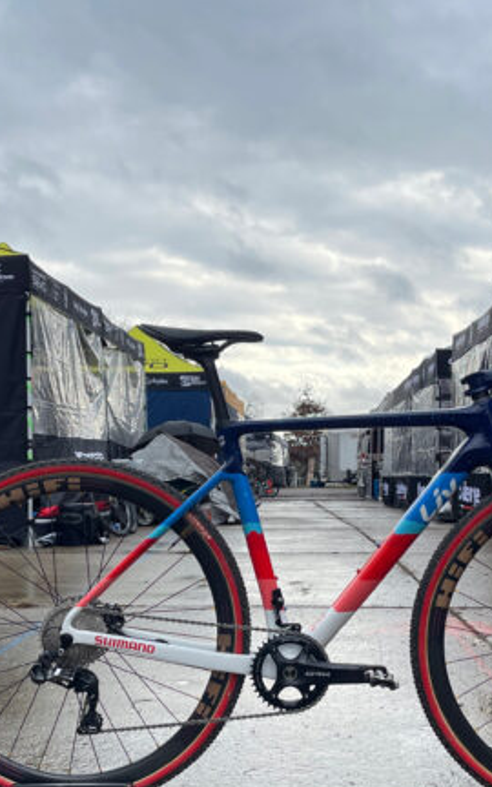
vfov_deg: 39.2
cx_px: 270
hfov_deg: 25.3
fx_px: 1094
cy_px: 512
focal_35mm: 51
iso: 32
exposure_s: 1/1323
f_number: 1.6
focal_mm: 5.1
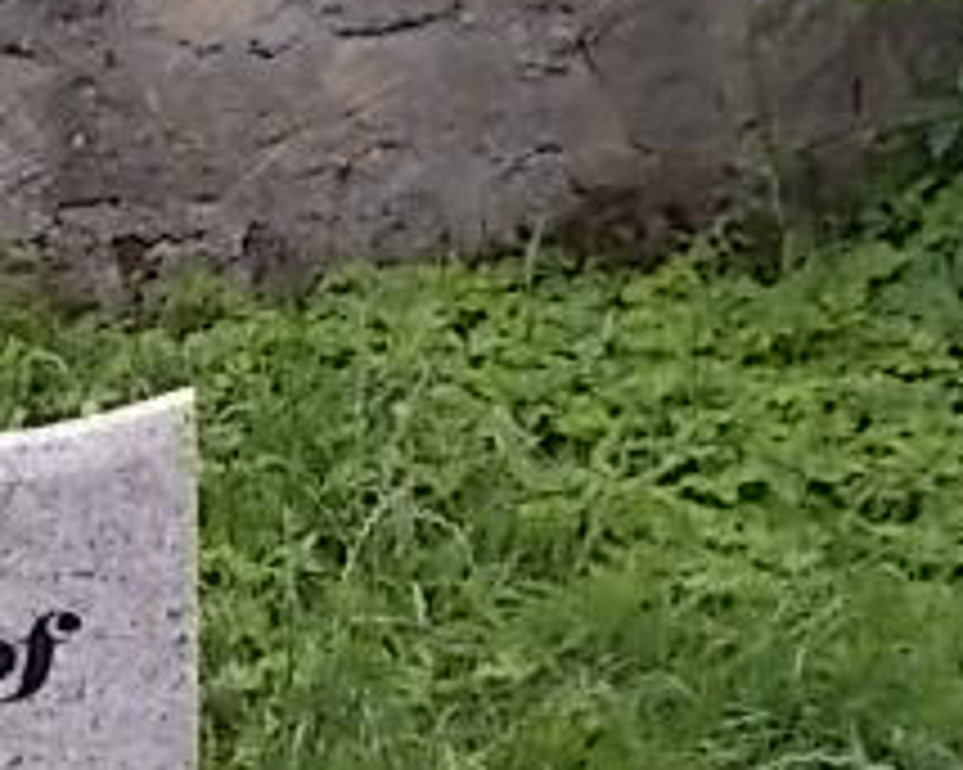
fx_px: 2165
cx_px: -302
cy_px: 473
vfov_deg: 20.1
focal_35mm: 76
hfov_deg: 22.4
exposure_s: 1/200
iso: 80
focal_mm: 4.6
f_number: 3.2
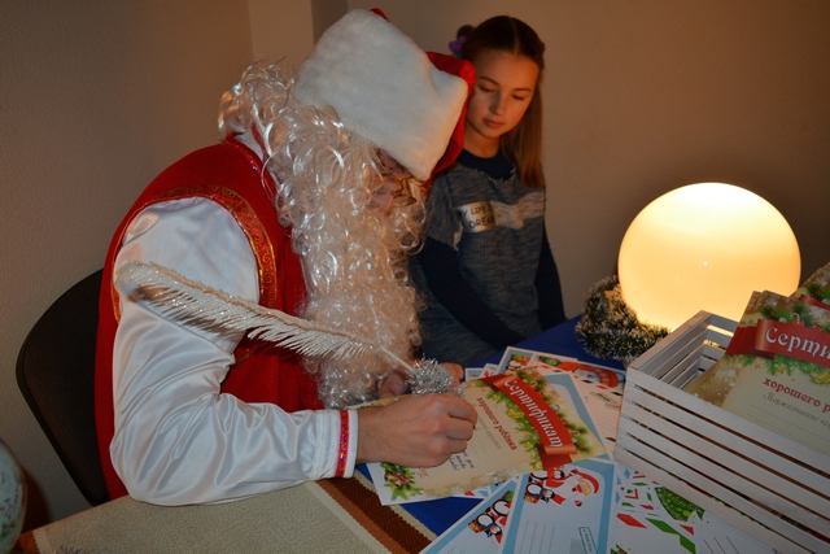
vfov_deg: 48.0
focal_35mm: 27
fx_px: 623
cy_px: 277
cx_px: 415
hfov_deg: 67.4
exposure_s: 1/80
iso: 280
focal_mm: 18
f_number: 3.5
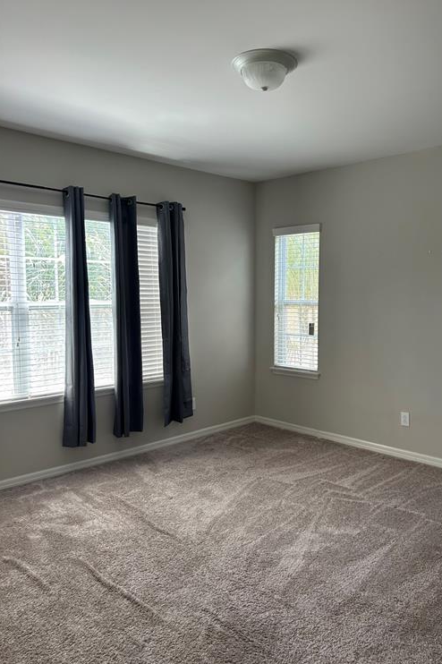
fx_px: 516
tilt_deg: -2.4
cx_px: 255
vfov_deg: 65.5
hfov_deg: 46.2
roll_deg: +1.1
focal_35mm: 28
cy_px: 329
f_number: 1.5
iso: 64
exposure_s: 1/155
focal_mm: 5.7
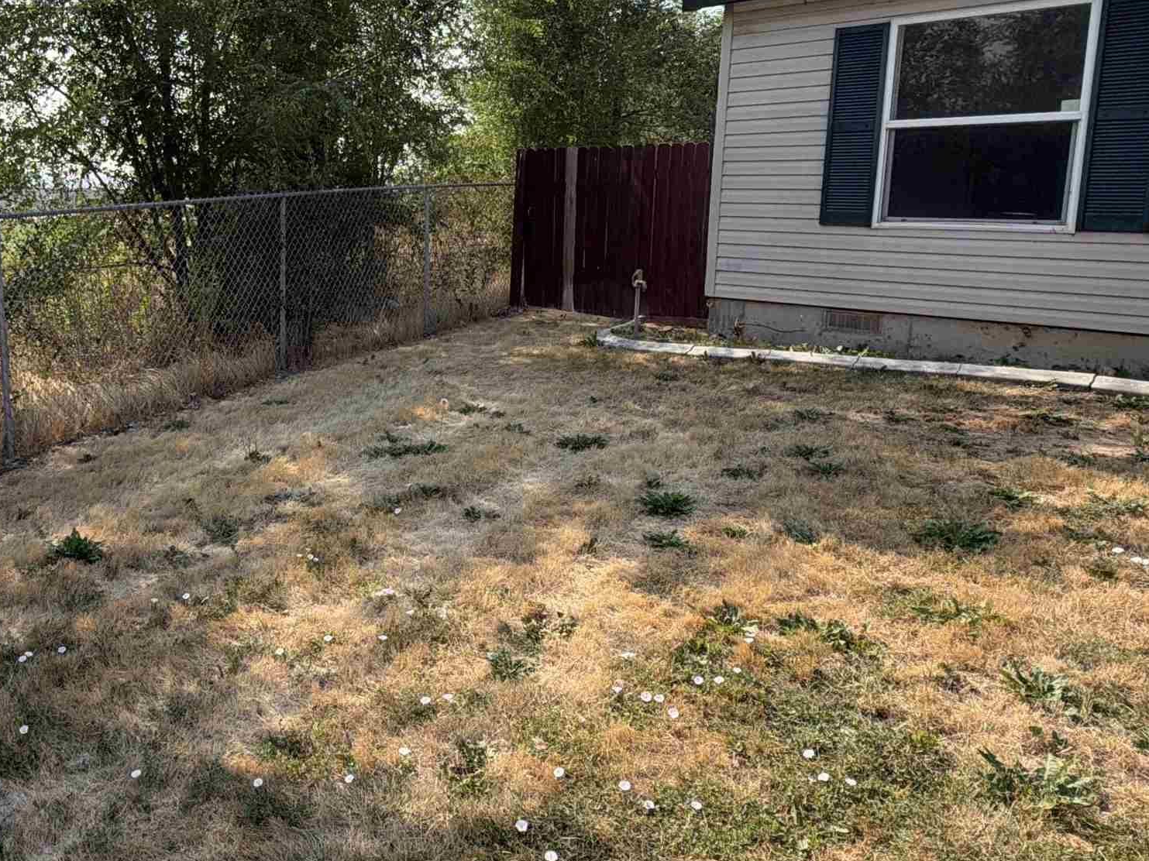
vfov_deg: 47.8
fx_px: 963
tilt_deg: -5.9
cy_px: 321
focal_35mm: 29
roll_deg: +2.3
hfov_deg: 58.7
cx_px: 300
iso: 32
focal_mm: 2.22
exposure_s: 1/809
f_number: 2.2
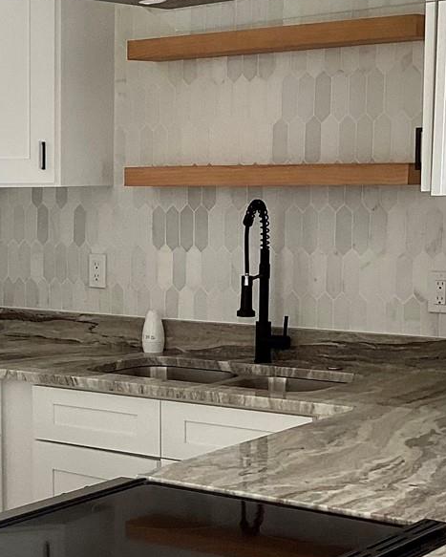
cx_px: -53
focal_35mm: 83
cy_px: 345
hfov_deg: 17.8
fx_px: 1368
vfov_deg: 22.9
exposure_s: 1/60
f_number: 2.4
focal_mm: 3.3
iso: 50
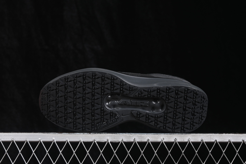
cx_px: 123
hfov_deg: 27.0
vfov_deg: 18.2
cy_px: 82
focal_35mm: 75
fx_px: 512
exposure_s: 1/60
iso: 160
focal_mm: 50
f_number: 6.3
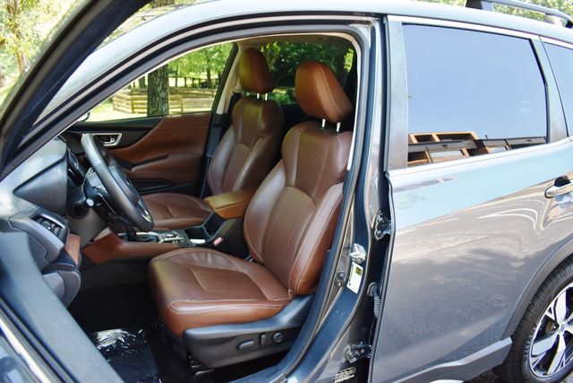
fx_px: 430
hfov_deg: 67.4
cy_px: 192
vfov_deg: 48.0
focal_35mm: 27
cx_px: 286
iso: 450
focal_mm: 18
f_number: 3.5
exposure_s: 1/250
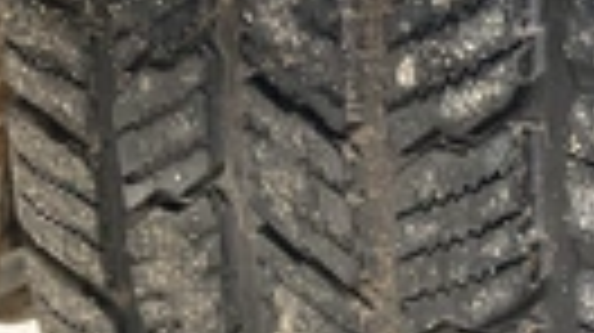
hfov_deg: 21.5
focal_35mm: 96
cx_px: 580
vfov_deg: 12.1
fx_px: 1511
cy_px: 477
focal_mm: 3
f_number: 1.8
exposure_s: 1/122
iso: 32
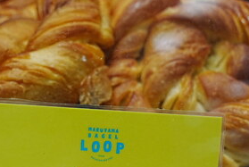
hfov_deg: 15.8
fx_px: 894
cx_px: 70
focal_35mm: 129
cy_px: 69
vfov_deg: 10.7
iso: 500
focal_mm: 53
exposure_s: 1/100
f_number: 8
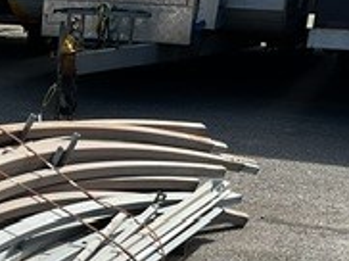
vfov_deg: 13.2
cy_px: 455
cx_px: -105
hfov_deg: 18.0
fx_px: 1027
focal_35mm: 102
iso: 16
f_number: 1.8
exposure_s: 1/1984
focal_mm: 3
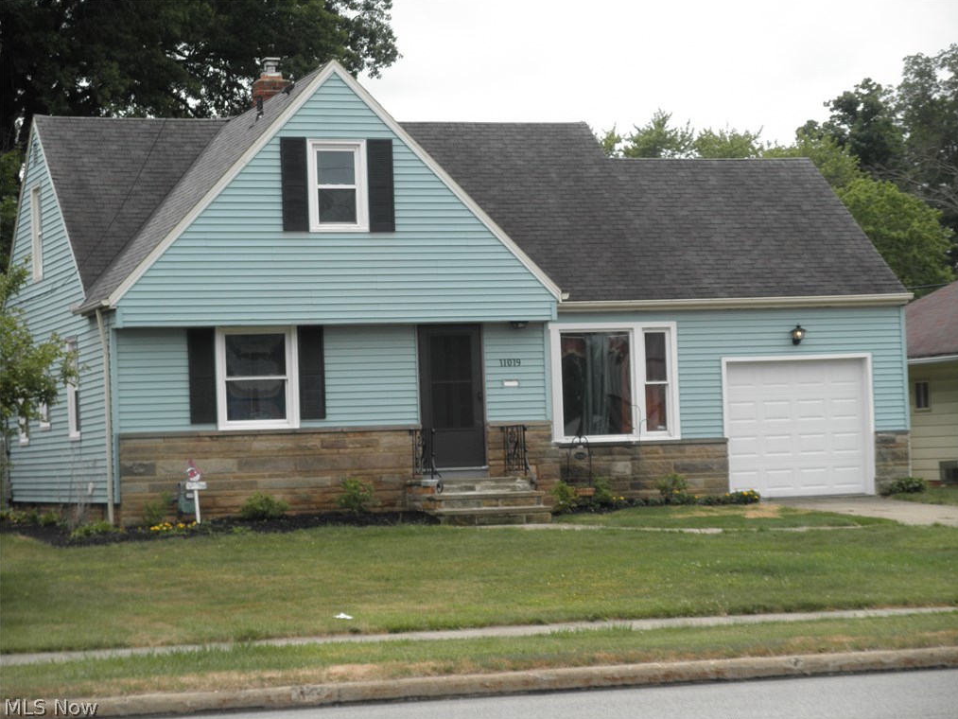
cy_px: 360
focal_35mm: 93
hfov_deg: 21.1
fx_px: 2574
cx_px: 483
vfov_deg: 15.9
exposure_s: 1/320
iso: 64
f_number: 4.2
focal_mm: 16.3
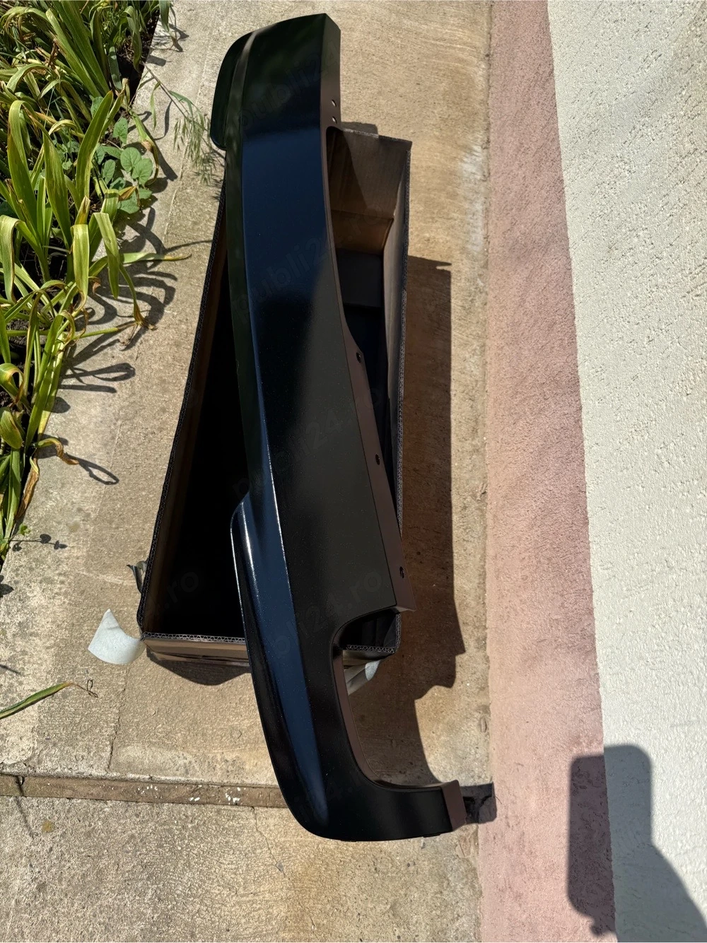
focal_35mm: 24
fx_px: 654
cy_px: 472
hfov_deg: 56.8
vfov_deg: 71.6
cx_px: 354
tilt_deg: -64.6
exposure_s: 1/6711
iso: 80
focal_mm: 6.76
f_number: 1.78
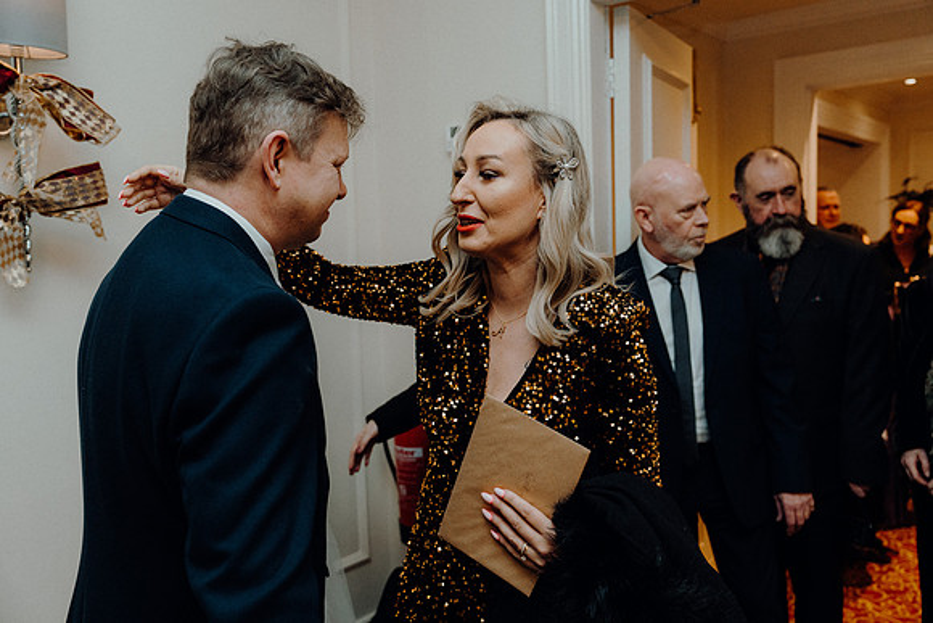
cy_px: 312
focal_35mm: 32
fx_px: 829
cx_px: 466
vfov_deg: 41.1
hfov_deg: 58.7
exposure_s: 1/200
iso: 2500
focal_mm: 32
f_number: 3.5
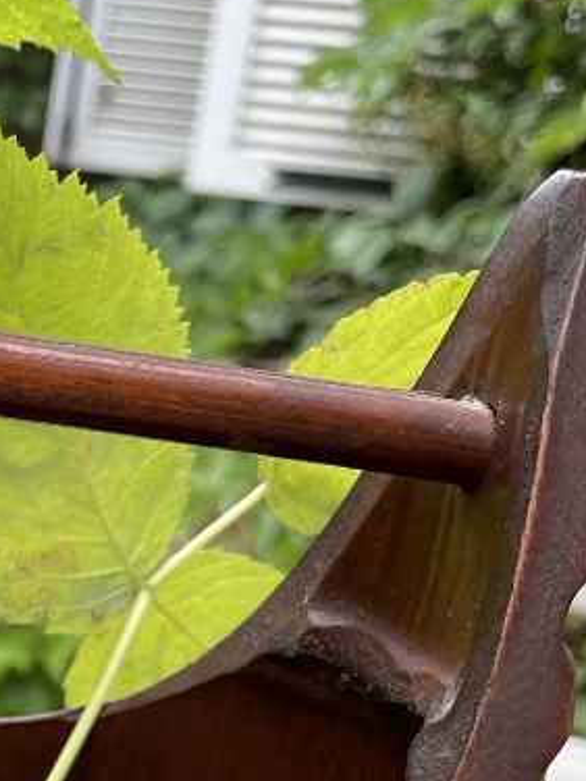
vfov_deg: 21.7
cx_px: -204
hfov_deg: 16.7
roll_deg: -4.9
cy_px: 949
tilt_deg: -24.6
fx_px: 1873
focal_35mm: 83
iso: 32
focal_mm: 4.2
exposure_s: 1/388
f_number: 1.6
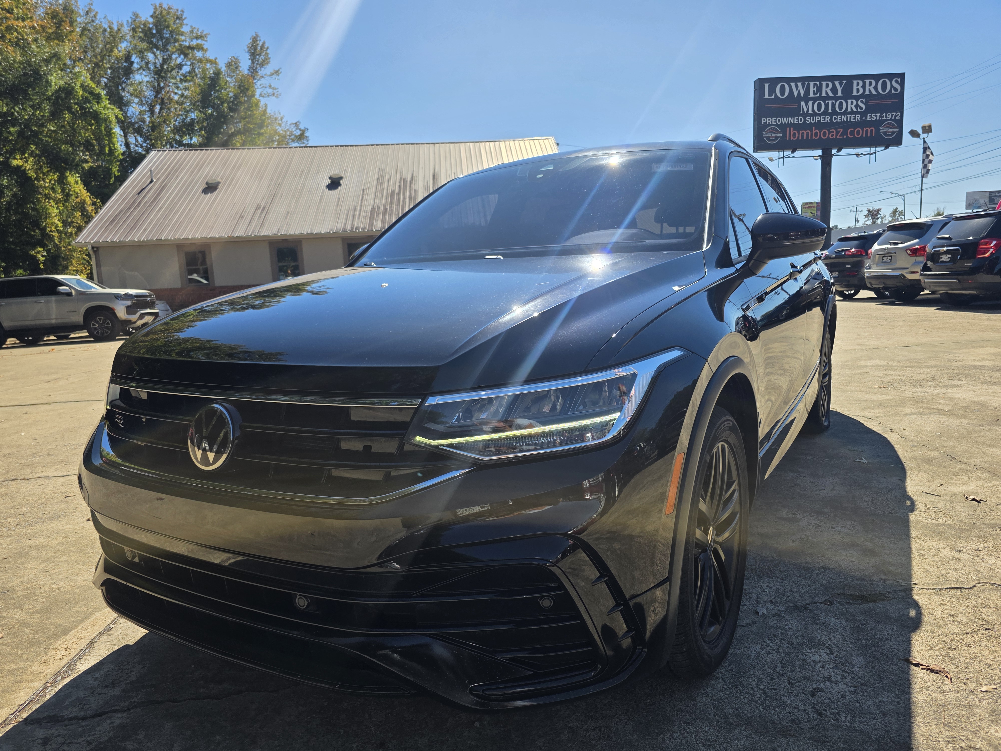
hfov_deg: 73.9
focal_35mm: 23
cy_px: 376
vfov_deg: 58.9
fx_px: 665
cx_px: 500
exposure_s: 1/4766
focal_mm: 6.3
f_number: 1.7
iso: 80
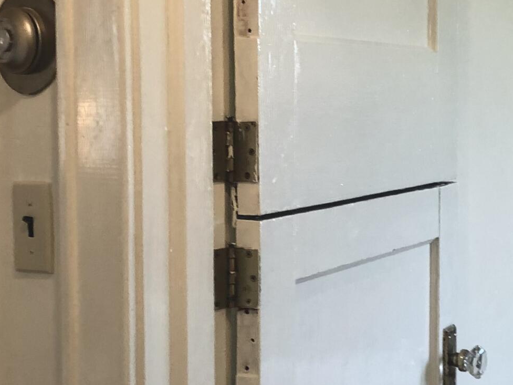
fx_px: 1275
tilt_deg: -0.3
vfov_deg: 17.2
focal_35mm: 86
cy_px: 183
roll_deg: +0.0
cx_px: 432
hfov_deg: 22.4
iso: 40
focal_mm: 3.99
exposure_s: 1/24
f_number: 1.8
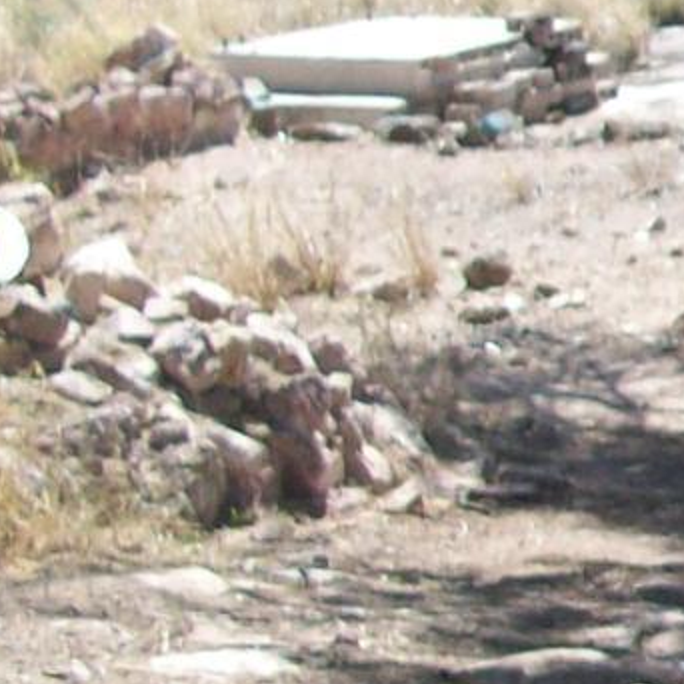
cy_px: -74
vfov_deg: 9.6
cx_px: 1814
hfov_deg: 8.6
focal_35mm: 180
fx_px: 4024
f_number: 2.8
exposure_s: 1/450
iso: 64
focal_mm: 5.7
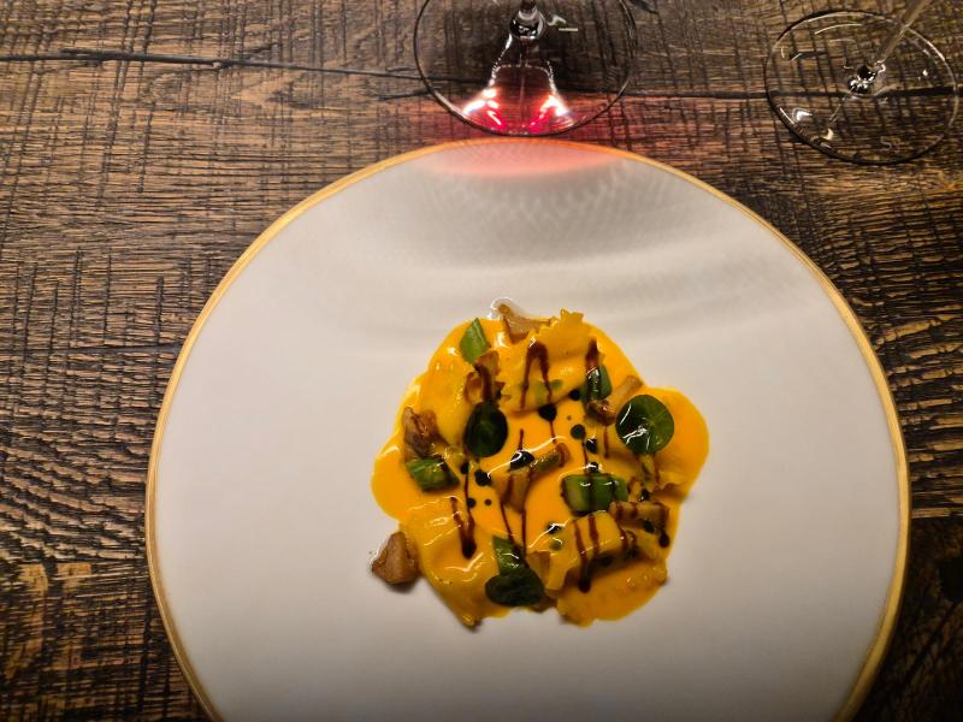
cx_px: 482
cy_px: 361
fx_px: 640
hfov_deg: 73.9
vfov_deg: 58.9
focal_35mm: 23
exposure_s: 1/180
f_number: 1.8
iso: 160
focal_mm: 5.4
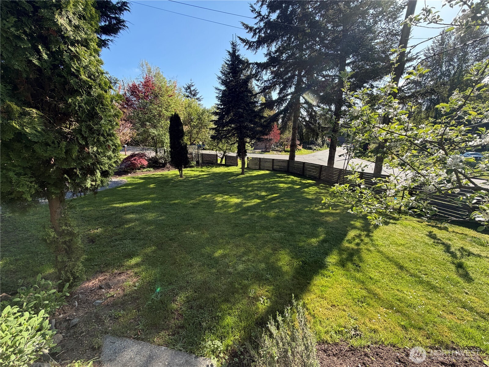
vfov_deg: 85.7
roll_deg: +1.0
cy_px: 184
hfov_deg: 102.1
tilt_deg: -15.1
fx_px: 198
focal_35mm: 14
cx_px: 244
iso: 50
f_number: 2.2
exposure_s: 1/502
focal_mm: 2.22
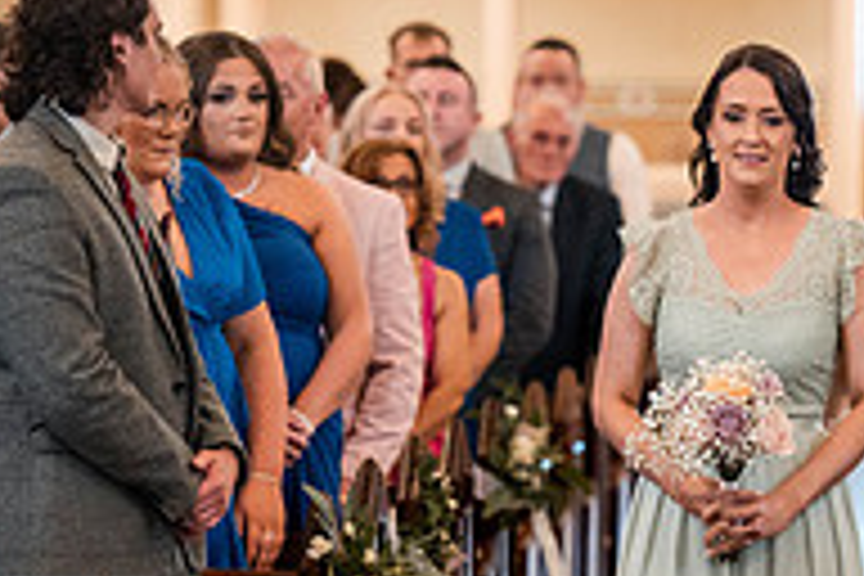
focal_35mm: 257
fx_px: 6168
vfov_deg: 5.3
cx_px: 738
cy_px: 430
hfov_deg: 8.0
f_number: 2
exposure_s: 1/500
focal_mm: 85
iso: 4000
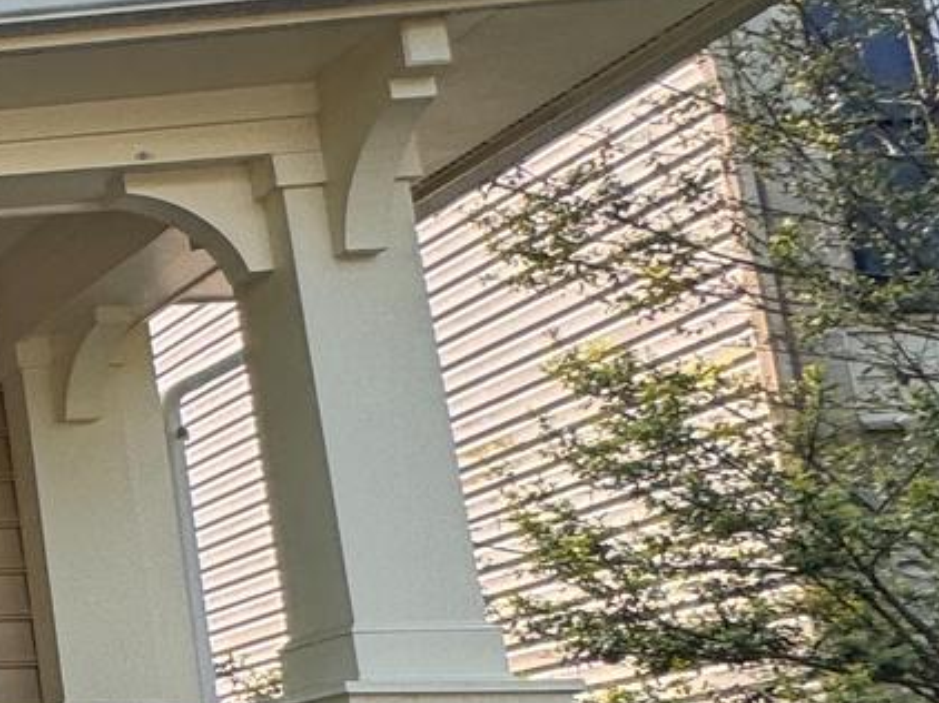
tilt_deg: +9.7
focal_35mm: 68
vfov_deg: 21.2
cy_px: 623
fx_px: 1844
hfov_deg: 15.1
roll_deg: -1.6
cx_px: -1333
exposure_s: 1/224
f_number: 2.2
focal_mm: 2.22
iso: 40
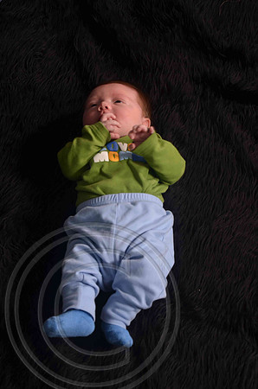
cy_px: 194
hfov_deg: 14.6
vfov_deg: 22.0
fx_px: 1004
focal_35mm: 93
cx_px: 129
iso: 200
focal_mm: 62
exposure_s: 1/60
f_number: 8
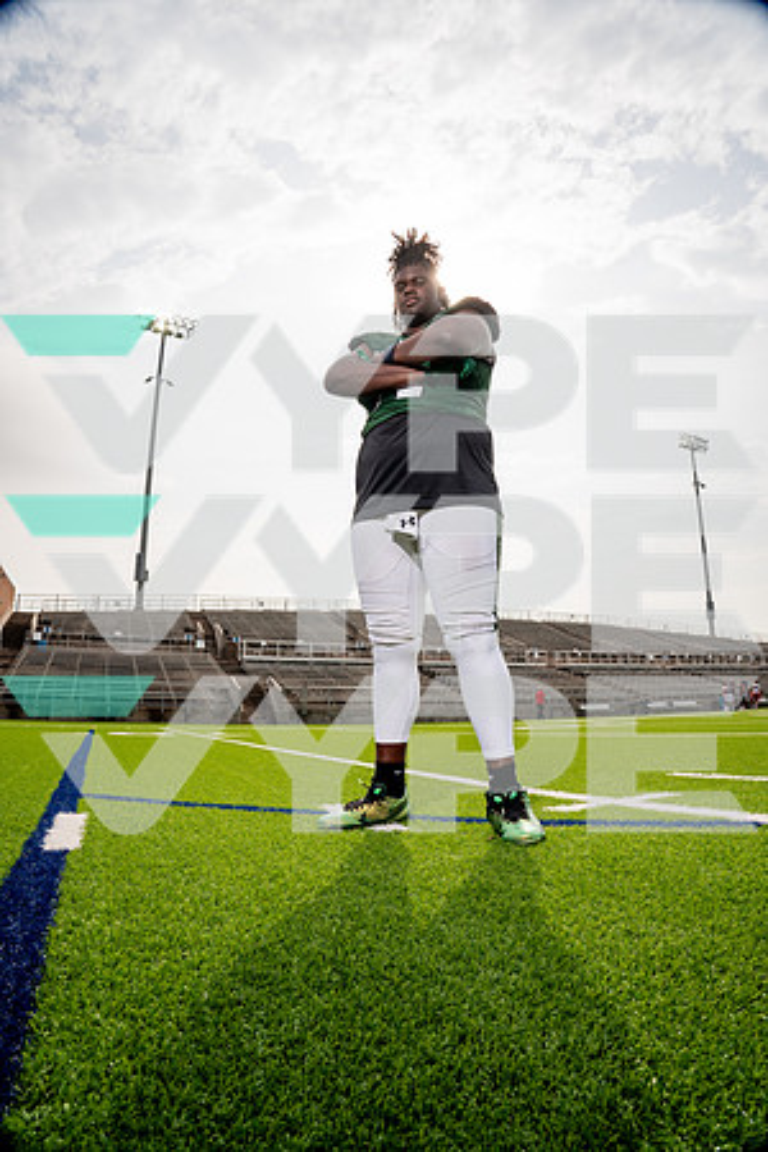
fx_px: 640
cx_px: 384
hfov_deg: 61.9
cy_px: 576
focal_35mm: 20
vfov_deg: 84.0
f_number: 8
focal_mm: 20
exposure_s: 1/320
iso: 100
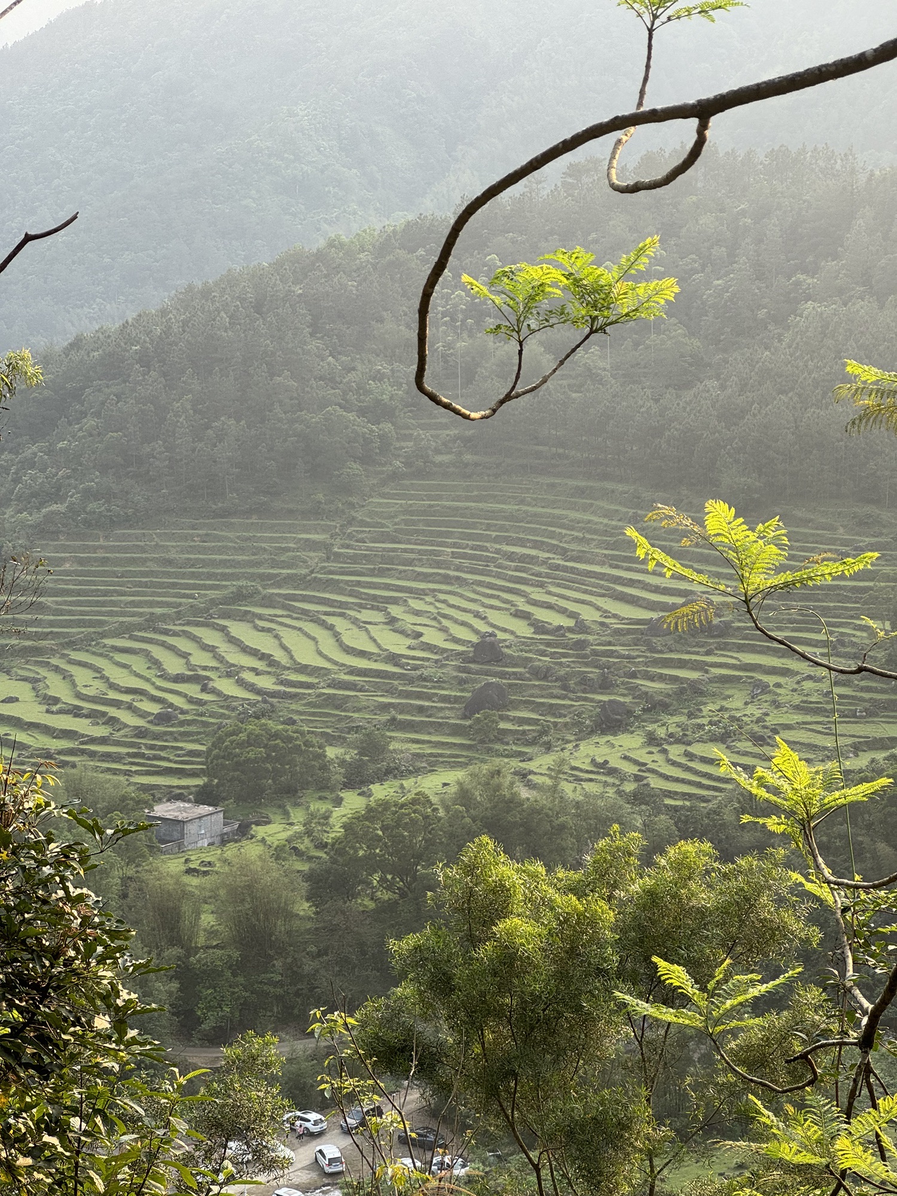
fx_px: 2660
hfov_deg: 19.1
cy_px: 598
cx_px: 448
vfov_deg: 25.3
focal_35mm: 77
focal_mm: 9
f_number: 2.8
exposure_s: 1/112
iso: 25
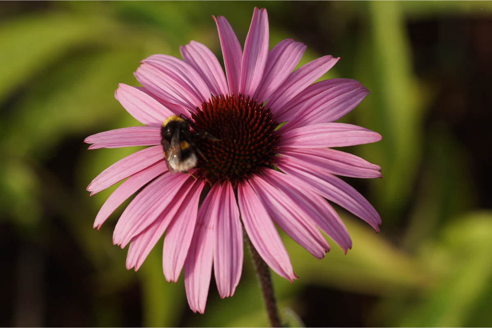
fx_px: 2050
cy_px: 164
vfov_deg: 9.1
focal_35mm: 150
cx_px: 246
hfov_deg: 13.7
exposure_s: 1/250
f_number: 5
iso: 100
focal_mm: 100
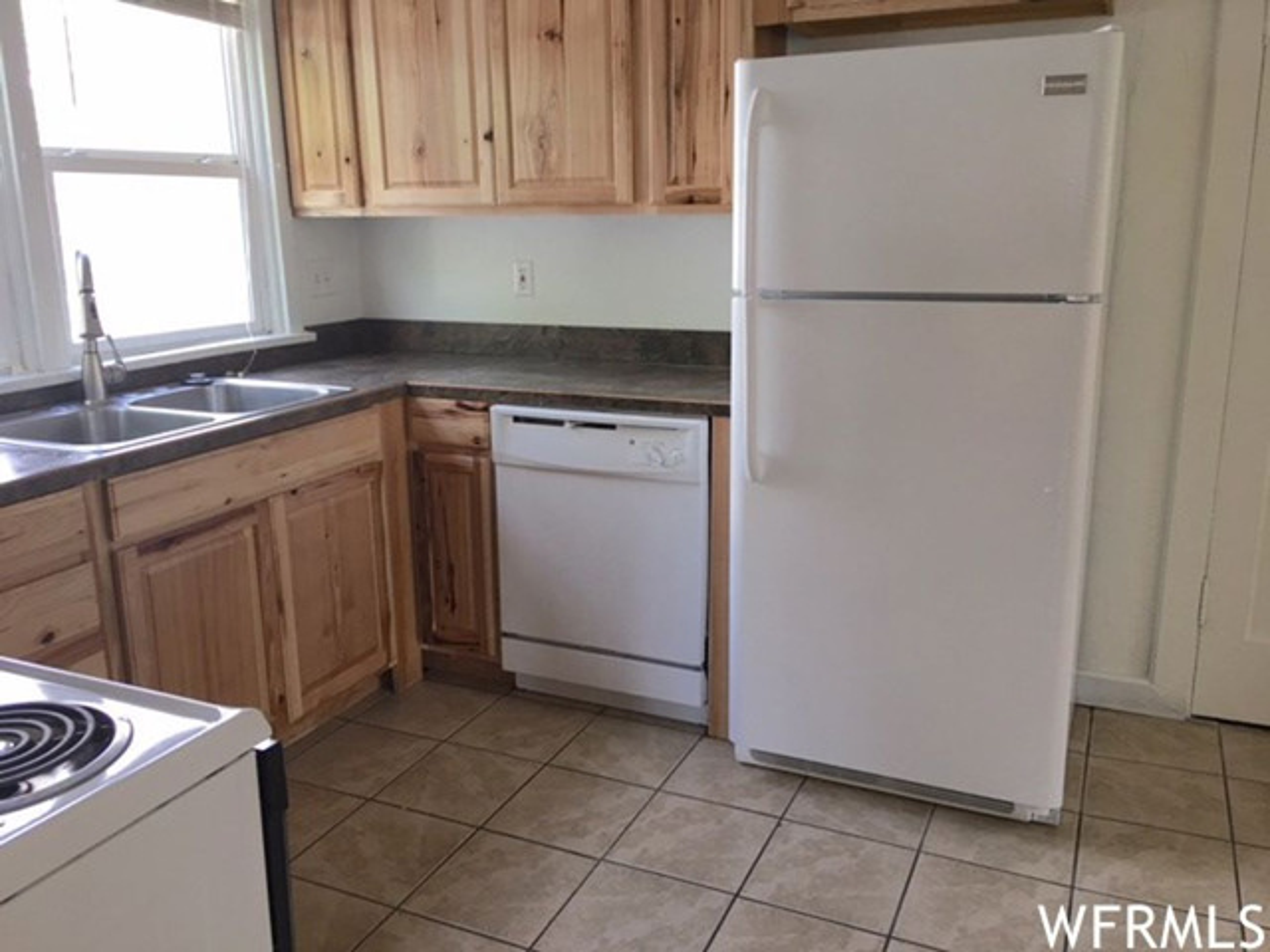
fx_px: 1064
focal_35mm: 29
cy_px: 476
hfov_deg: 61.7
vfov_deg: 48.2
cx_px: 635
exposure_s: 1/30
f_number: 2.2
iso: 25
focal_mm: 4.15
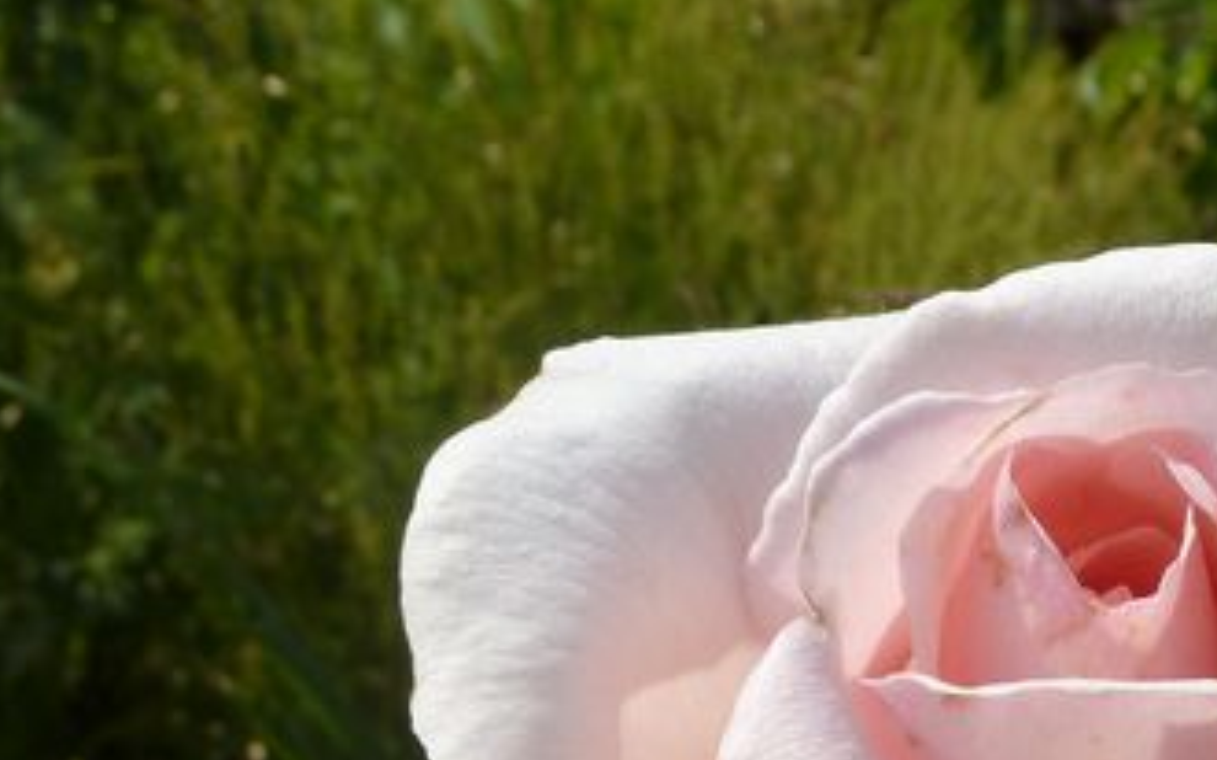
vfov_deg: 13.9
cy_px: 1015
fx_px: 2984
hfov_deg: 22.2
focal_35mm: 90
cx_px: 1206
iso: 80
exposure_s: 1/500
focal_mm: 5.7
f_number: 5
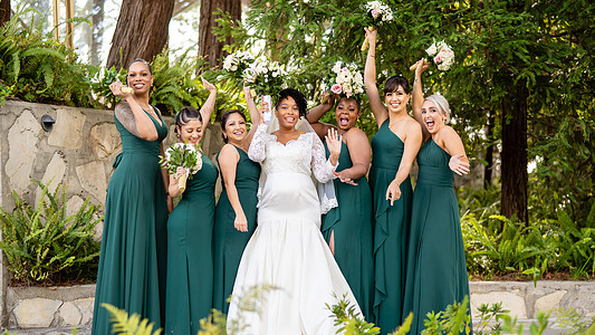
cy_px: 169
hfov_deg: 36.6
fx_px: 899
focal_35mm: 57
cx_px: 281
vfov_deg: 21.1
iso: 200
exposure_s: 1/800
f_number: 1.6
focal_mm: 50
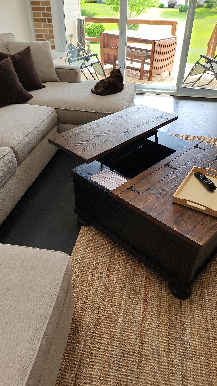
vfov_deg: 71.9
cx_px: 112
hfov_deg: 44.4
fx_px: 266
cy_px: 192
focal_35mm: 26
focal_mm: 6.4
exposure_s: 1/59
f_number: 1.8
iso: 63
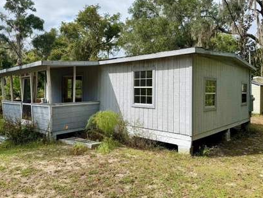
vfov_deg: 49.7
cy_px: 89
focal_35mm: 28
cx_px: 129
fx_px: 213
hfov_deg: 63.4
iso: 80
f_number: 1.78
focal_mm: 6.76
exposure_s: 1/4049
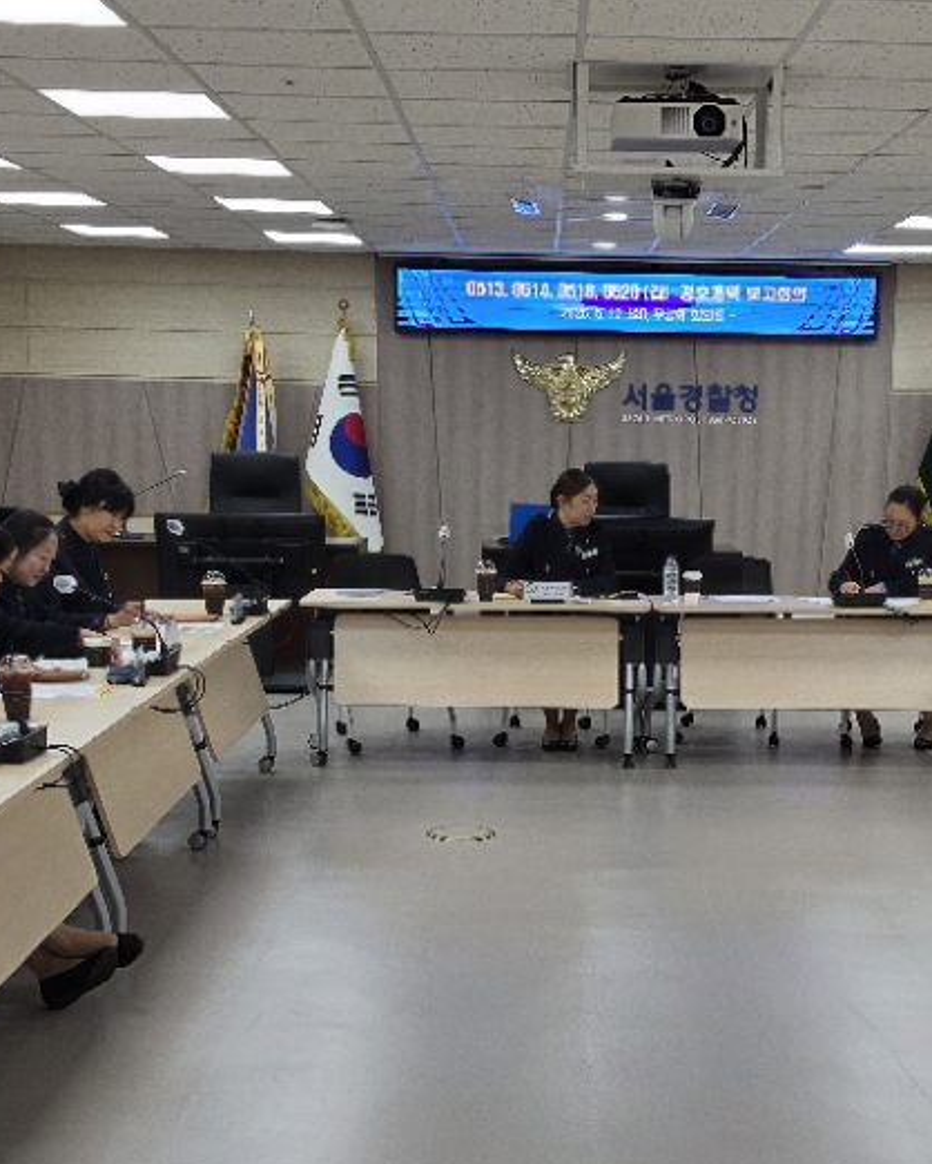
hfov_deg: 27.5
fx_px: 1895
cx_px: 615
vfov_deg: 33.9
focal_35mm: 55
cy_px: 747
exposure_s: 1/120
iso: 16
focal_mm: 6.5
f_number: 1.4
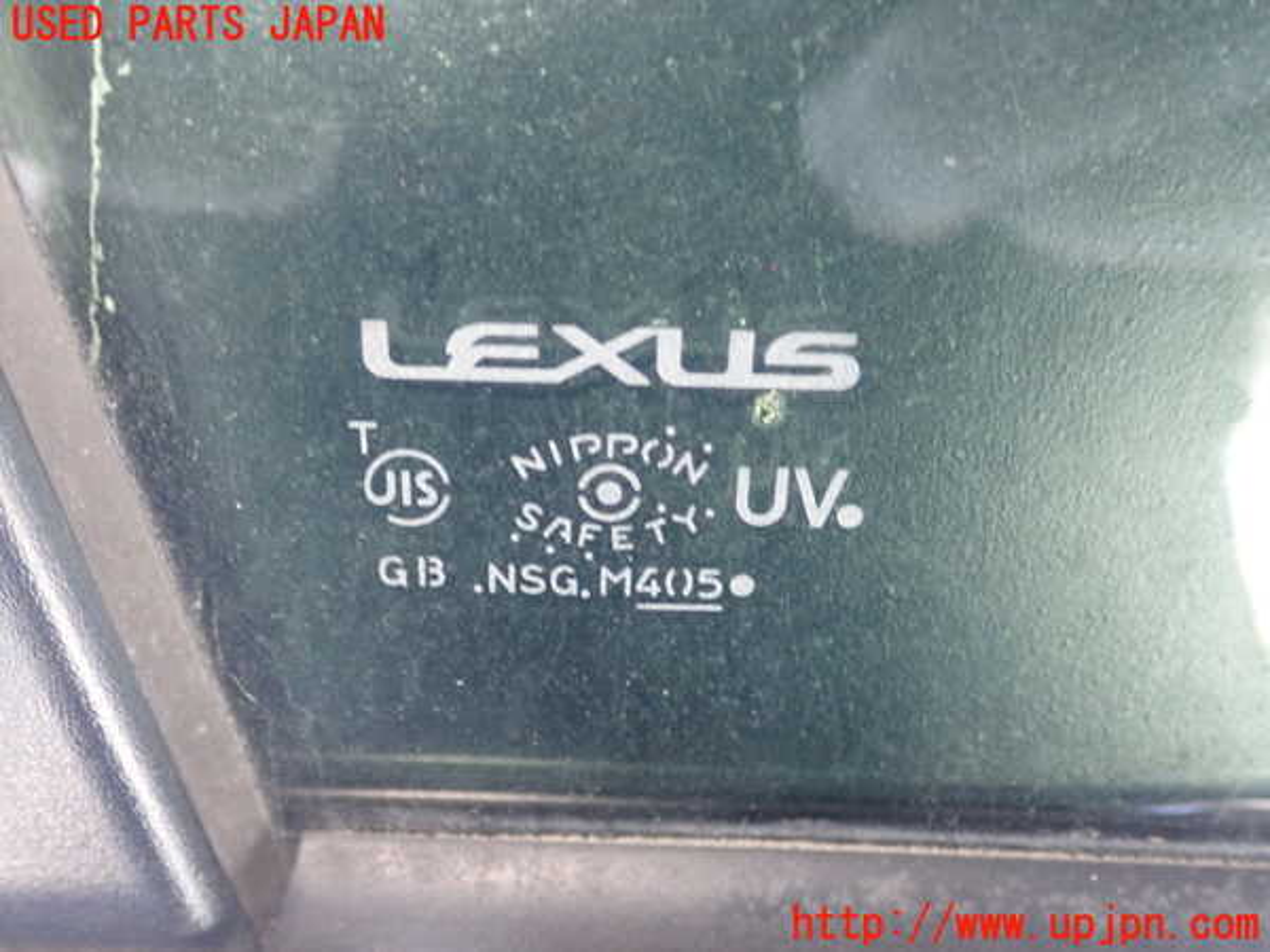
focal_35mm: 38
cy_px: 476
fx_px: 1394
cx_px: 635
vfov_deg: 37.7
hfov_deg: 49.0
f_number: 2.7
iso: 800
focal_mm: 6.86
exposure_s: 1/40
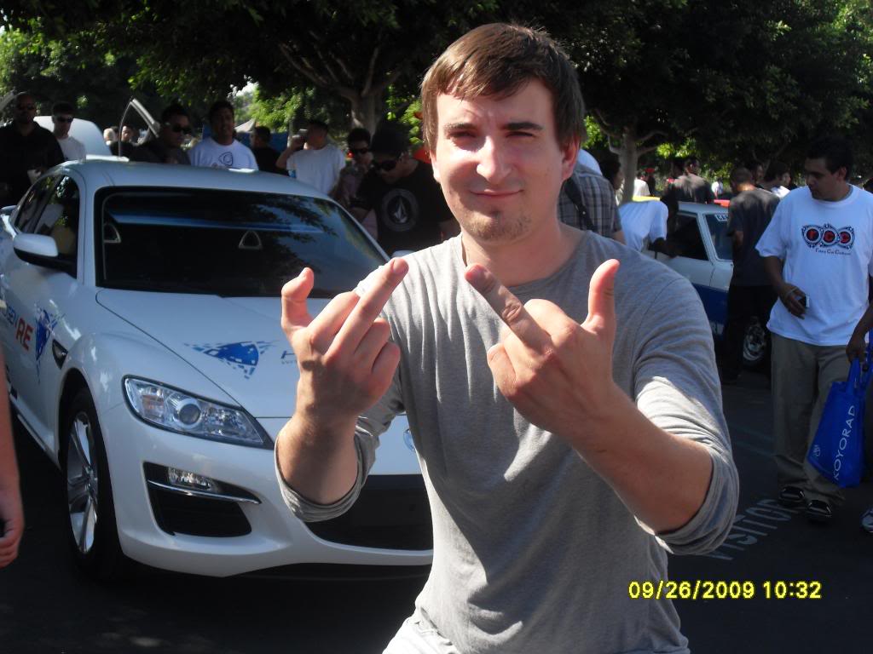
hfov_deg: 38.2
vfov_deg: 29.1
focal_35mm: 50
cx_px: 436
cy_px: 327
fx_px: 1261
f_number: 8.4
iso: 80
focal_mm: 8.4
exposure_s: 1/90
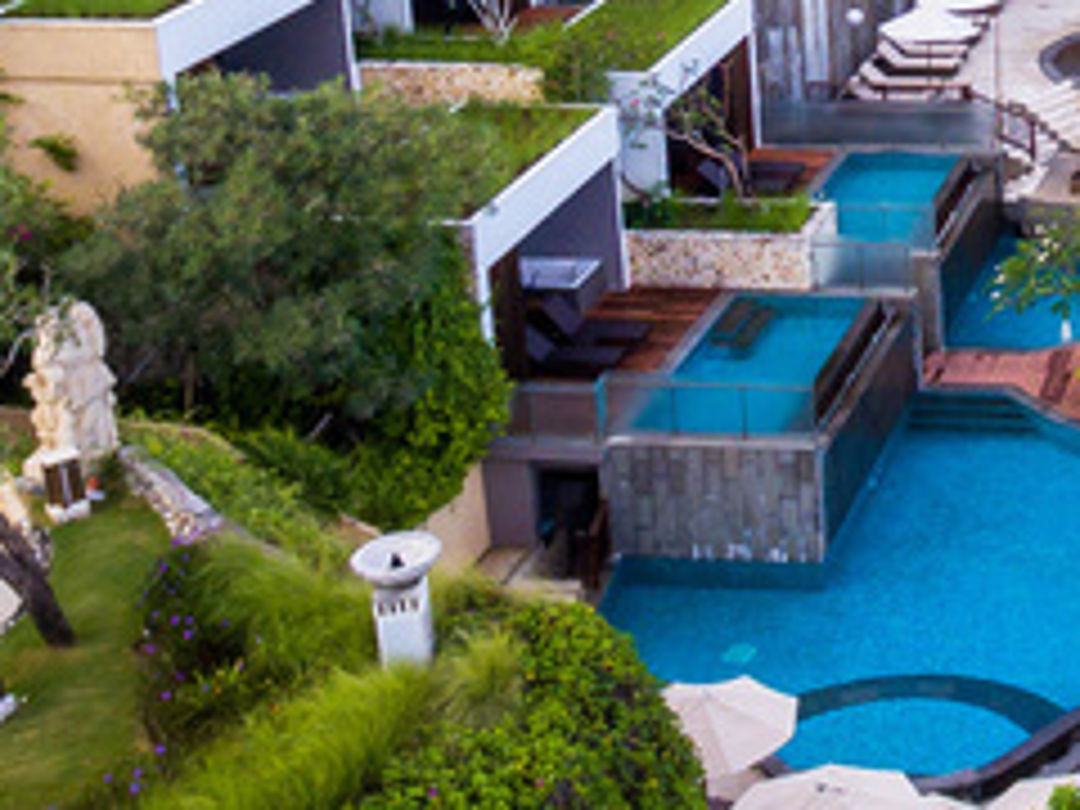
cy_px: -106
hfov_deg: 23.8
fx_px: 2340
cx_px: 1278
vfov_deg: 18.8
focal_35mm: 75
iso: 100
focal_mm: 3.61
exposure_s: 1/570
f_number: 2.8
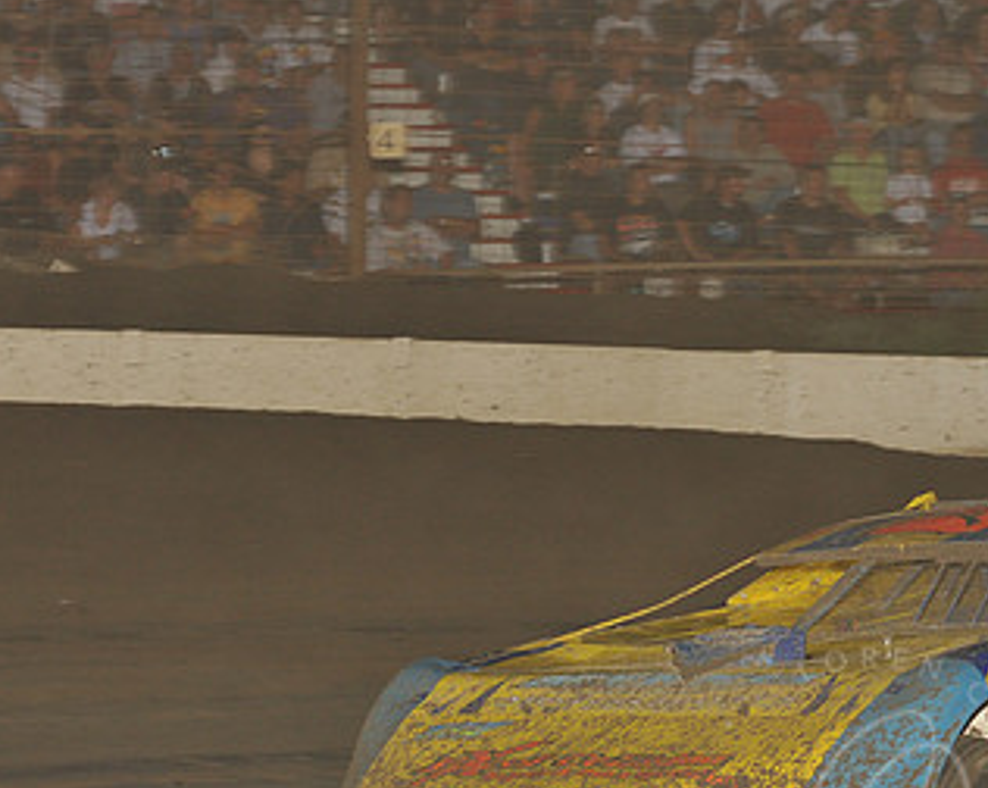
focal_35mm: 181
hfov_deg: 10.6
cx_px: 869
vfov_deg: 8.5
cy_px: 547
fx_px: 5286
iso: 1000
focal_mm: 105
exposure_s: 1/320
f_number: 7.1
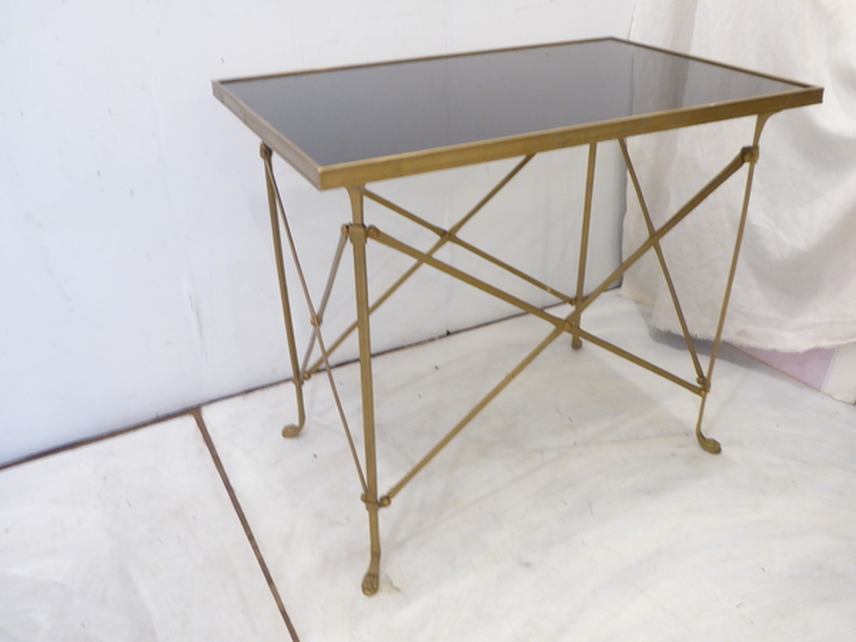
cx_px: 428
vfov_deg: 44.2
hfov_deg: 56.8
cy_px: 321
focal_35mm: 32
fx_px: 791
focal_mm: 5.4
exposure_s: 1/20
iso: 400
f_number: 3.5
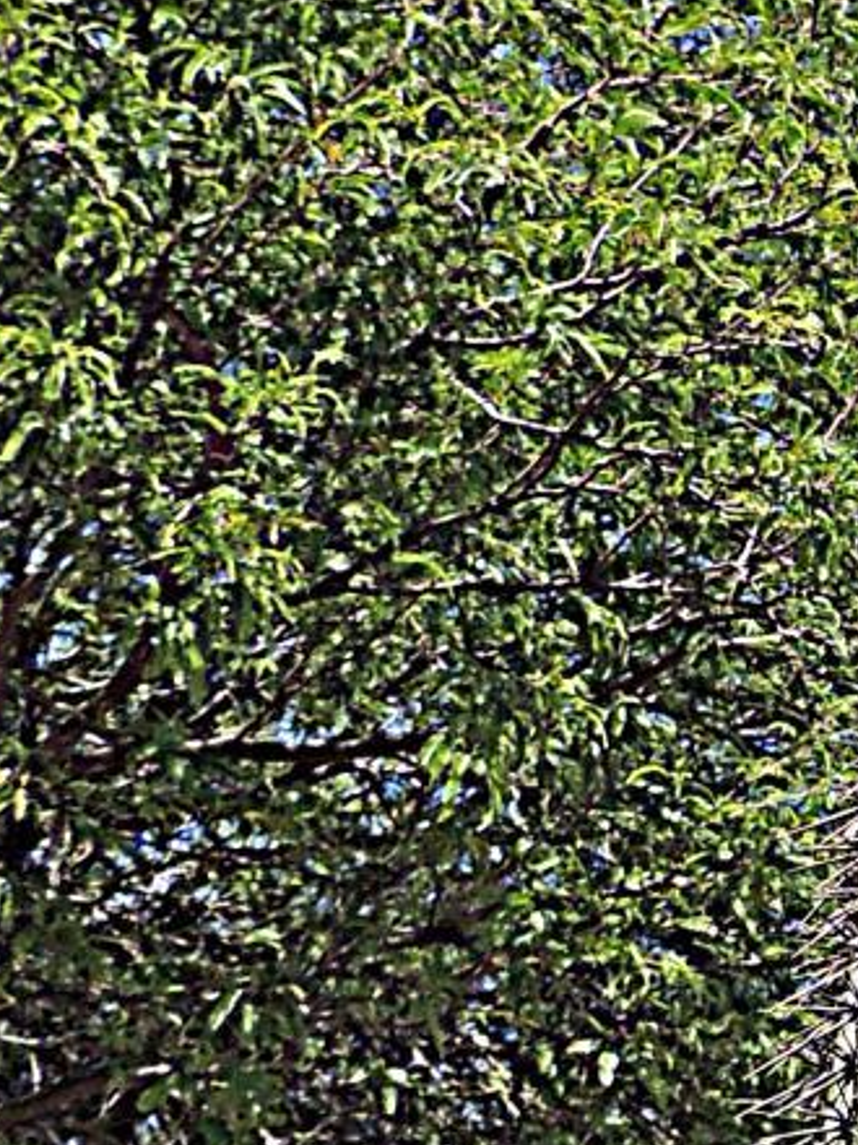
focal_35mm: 109
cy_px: 224
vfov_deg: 17.9
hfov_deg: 12.2
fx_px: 3602
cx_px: 1661
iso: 100
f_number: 3
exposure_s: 1/1250
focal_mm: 4.3
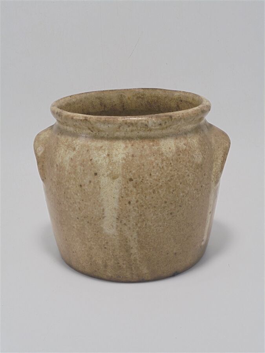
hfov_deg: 29.7
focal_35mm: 49
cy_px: 176
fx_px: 500
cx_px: 132
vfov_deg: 38.9
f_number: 4.8
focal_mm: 8.9
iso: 100
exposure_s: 1/50
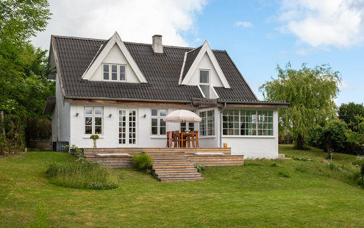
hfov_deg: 45.2
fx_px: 437
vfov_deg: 29.2
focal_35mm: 44
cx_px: 174
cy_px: 111
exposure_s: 1/400
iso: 400
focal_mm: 26
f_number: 6.4
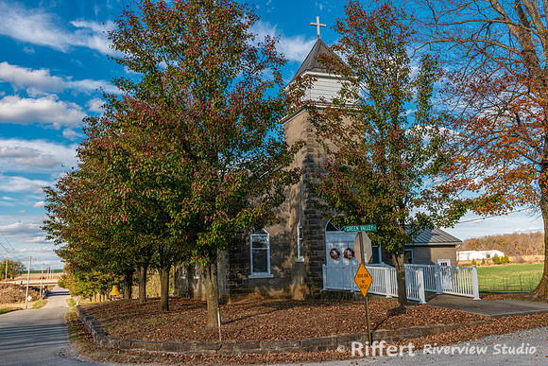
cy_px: 183
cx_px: 274
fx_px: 533
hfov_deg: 54.4
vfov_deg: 37.9
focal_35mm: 35
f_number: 13
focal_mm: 35
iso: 100
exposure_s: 1/40
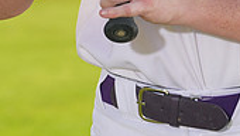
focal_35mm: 756
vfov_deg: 1.6
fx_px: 4816
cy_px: -171
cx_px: 205
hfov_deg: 2.9
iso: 100
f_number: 8
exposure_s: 1/250
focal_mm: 212
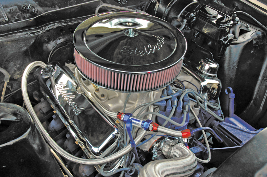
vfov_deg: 33.0
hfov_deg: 48.0
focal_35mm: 40
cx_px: 134
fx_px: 300
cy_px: 88
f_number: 5.6
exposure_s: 1/125
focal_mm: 27
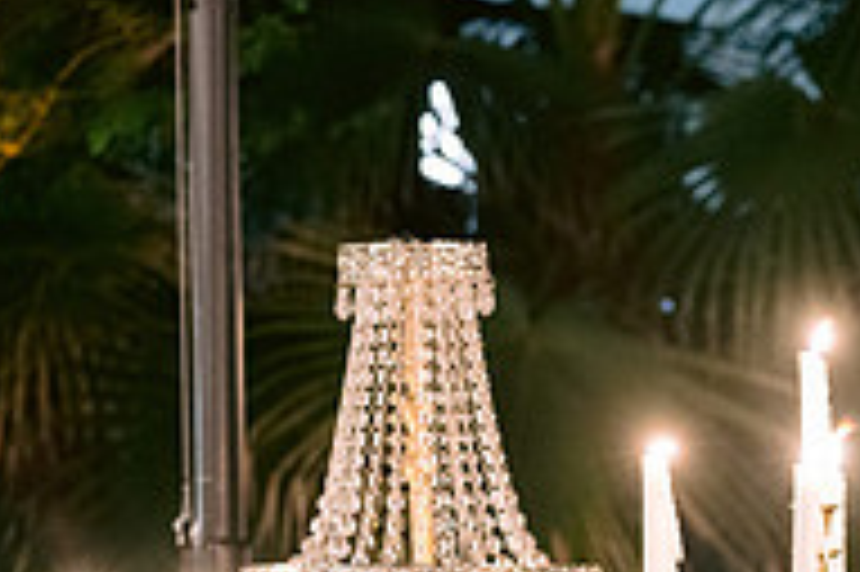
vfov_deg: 8.9
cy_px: 777
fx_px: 3628
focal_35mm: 152
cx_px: 991
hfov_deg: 13.2
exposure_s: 1/20
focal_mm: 50
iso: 1600
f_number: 2.8
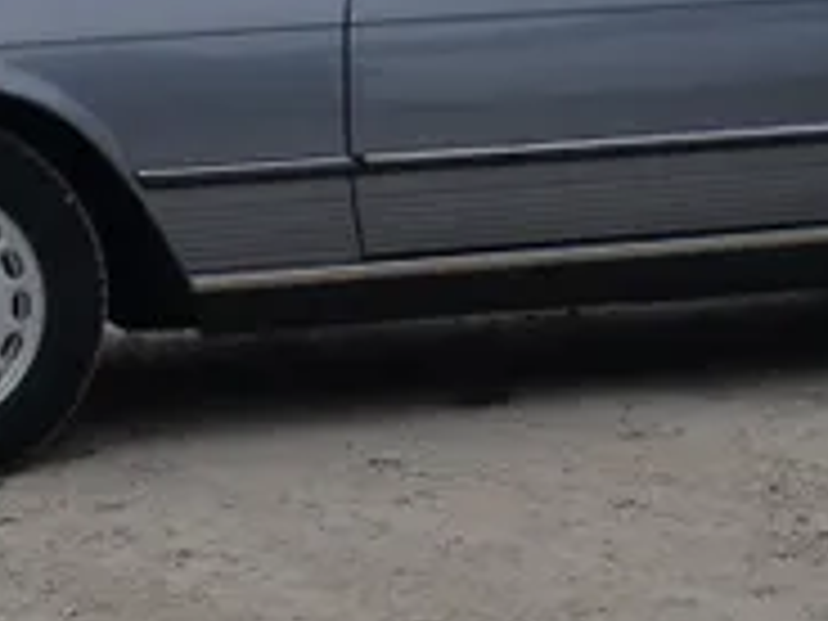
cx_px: 504
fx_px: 3205
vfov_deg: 11.0
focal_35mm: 134
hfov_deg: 14.7
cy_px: 122
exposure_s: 1/320
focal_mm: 6.3
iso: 64
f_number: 2.8
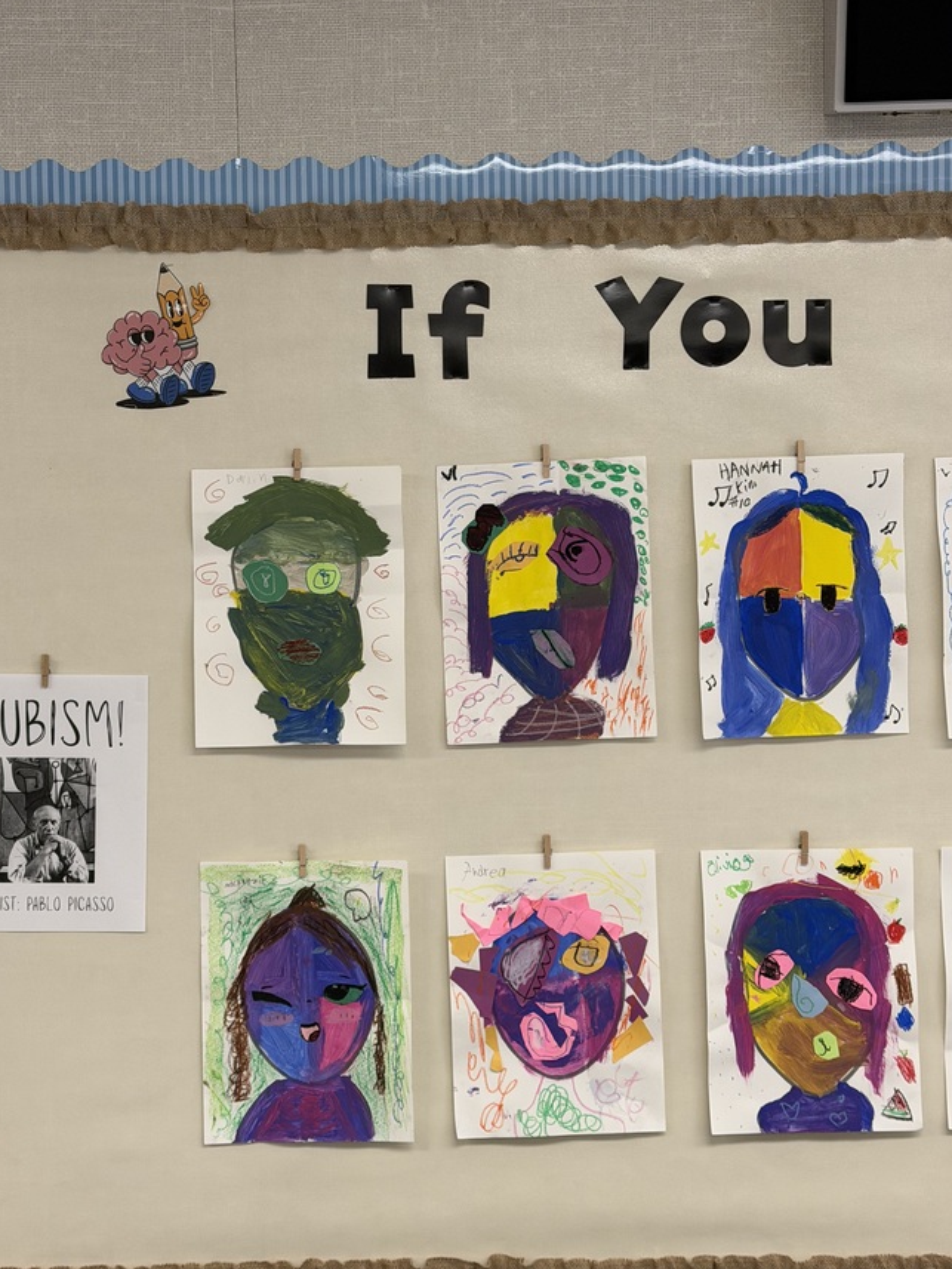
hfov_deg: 26.1
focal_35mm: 56
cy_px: 677
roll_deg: +0.8
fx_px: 2053
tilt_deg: -0.7
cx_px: 419
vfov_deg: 34.3
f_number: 1.78
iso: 80
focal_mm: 6.76
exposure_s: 1/54
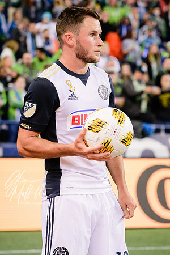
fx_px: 1397
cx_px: 109
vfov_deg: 10.4
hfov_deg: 7.0
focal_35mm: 197
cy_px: 121
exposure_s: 1/1250
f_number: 4.5
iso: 8000
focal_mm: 125
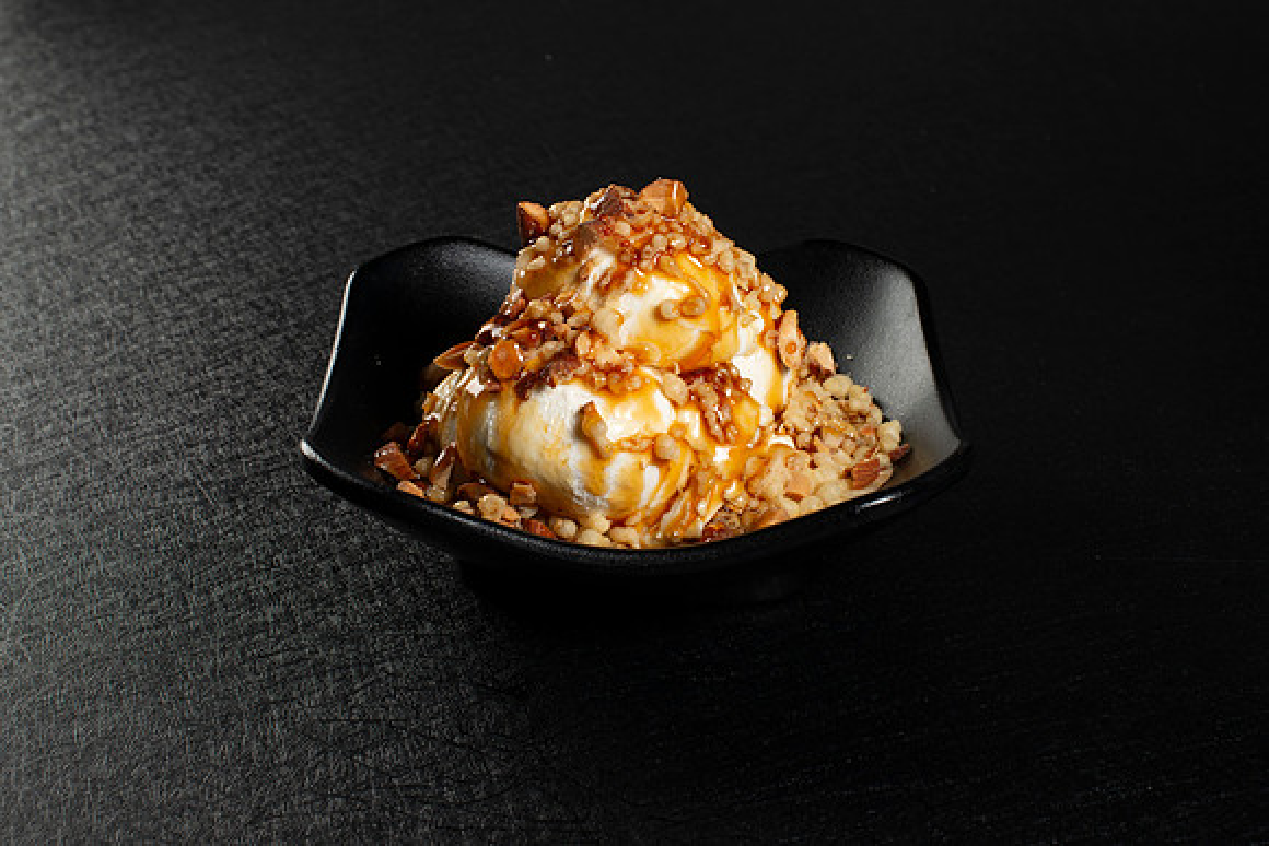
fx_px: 1974
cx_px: 633
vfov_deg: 24.2
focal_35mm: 56
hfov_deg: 35.6
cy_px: 402
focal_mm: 50
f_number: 13
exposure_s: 1/125
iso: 200
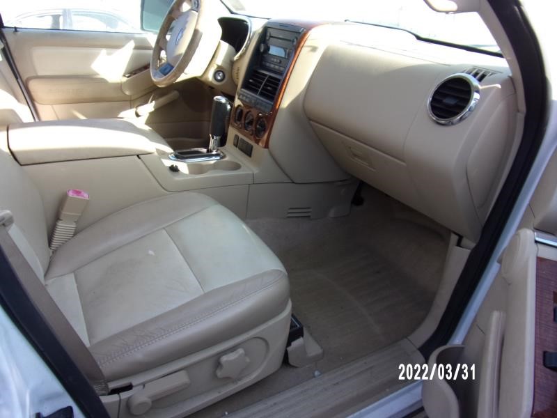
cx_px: 278
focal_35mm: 24
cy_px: 209
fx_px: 386
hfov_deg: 71.6
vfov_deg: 56.8
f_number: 3.3
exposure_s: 1/110
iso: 80
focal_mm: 4.3
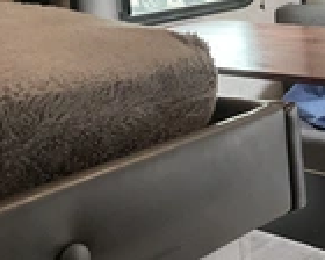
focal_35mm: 81
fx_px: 779
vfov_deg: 18.1
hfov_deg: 23.0
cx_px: 292
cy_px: -37
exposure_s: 1/79
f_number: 1.8
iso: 64
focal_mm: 3
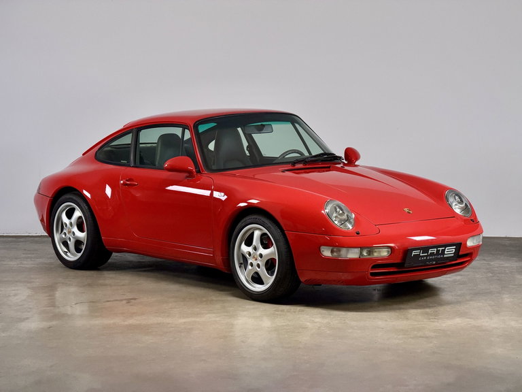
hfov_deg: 19.6
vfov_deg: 14.8
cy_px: 196
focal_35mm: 100
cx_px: 261
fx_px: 1508
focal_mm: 16.89
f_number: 2.8
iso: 400
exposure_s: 1/50
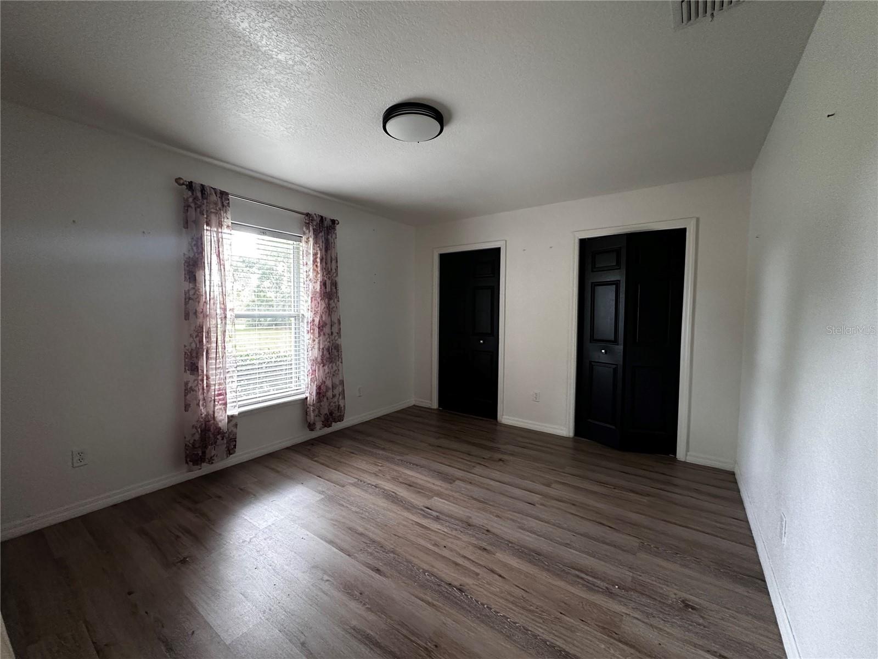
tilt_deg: -3.5
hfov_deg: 102.1
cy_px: 330
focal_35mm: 14
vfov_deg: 85.7
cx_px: 439
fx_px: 355
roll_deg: -0.8
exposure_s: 1/60
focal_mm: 2.22
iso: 500
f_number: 2.2
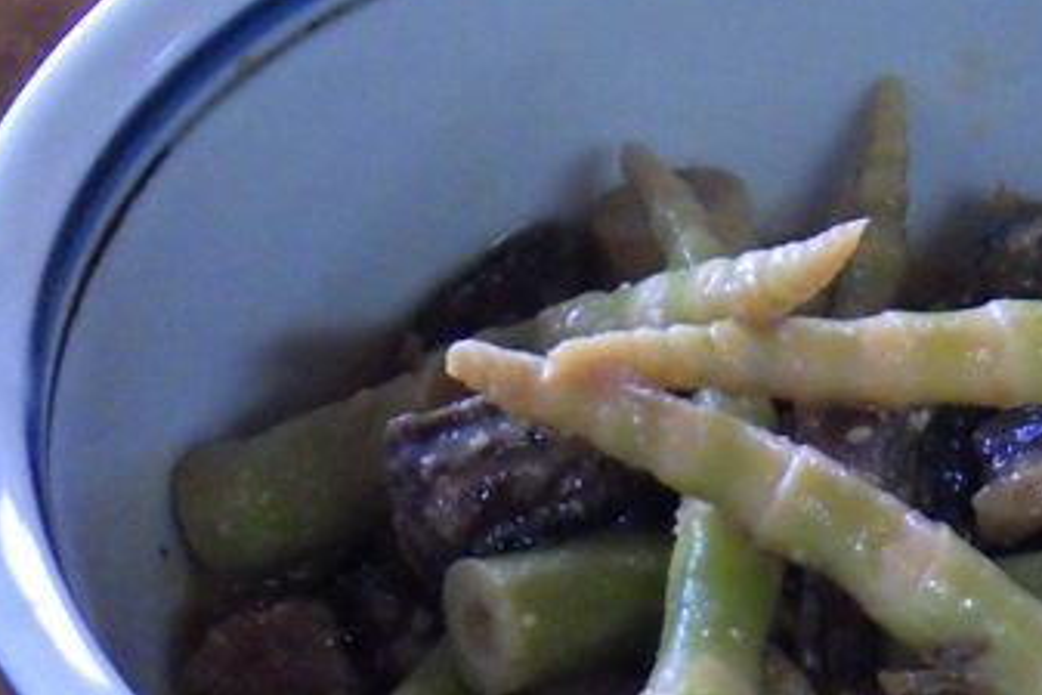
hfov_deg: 10.8
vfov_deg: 7.2
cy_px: 537
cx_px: 758
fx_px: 5502
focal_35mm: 190
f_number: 4.8
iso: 1600
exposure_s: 1/40
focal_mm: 13.7
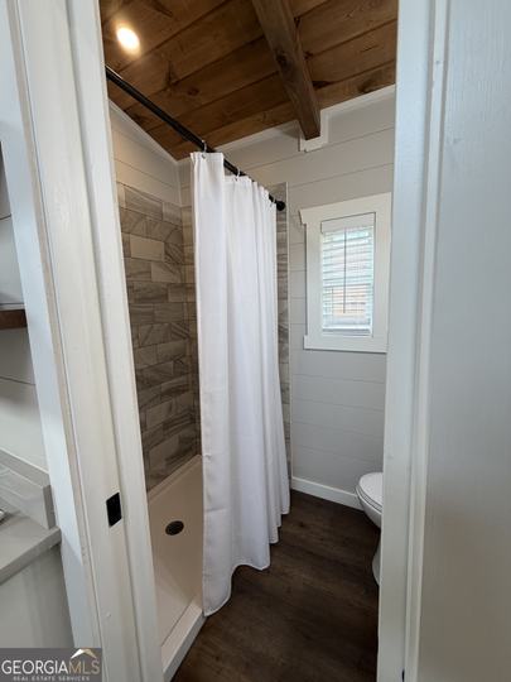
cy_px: 341
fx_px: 276
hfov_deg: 85.7
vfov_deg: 102.1
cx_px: 256
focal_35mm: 14
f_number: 2.2
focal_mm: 2.22
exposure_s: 1/120
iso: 160
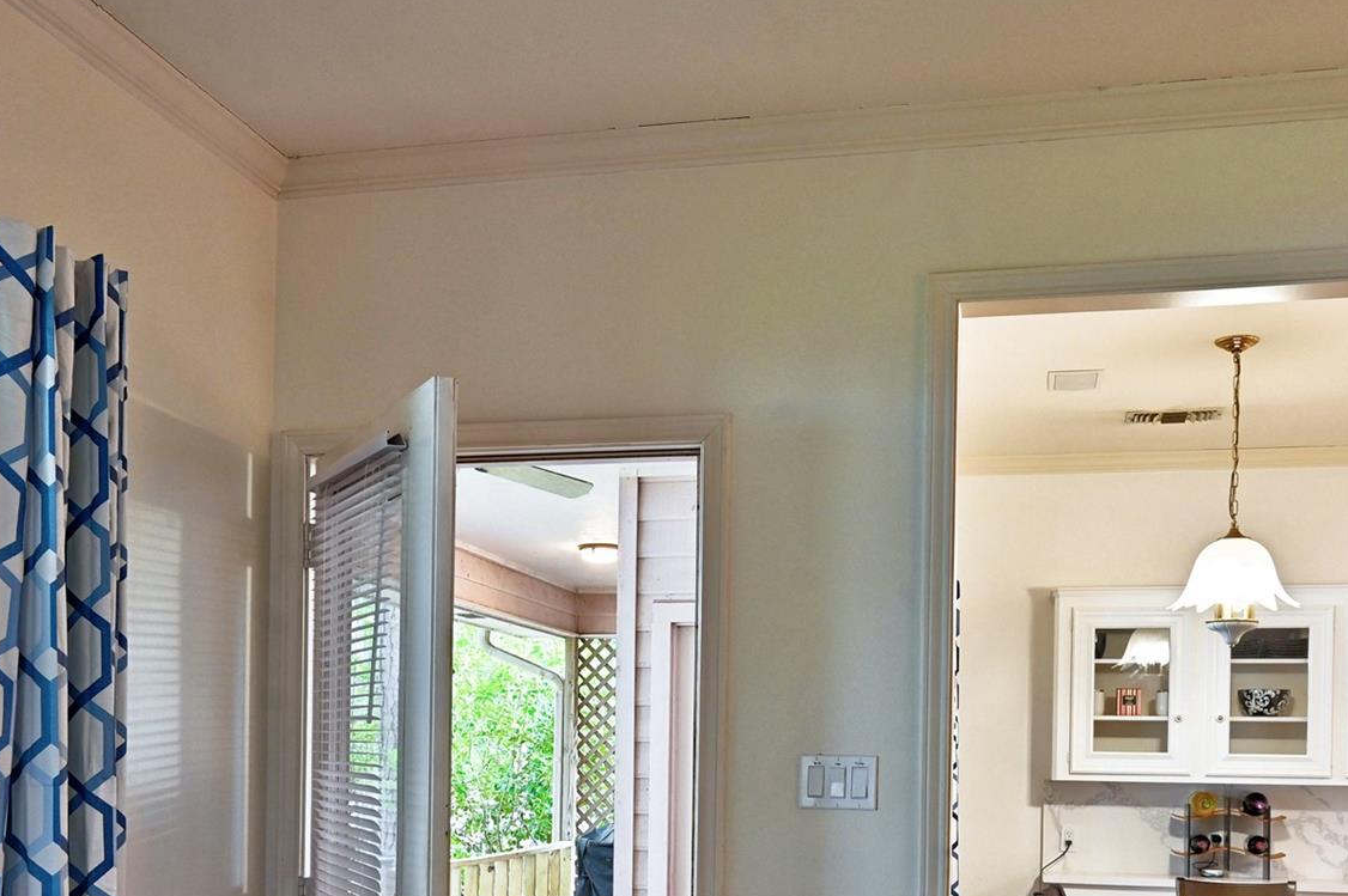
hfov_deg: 48.4
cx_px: 624
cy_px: 762
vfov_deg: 32.1
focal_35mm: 40
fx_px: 1497
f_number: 8
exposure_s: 1/8
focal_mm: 22
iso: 400
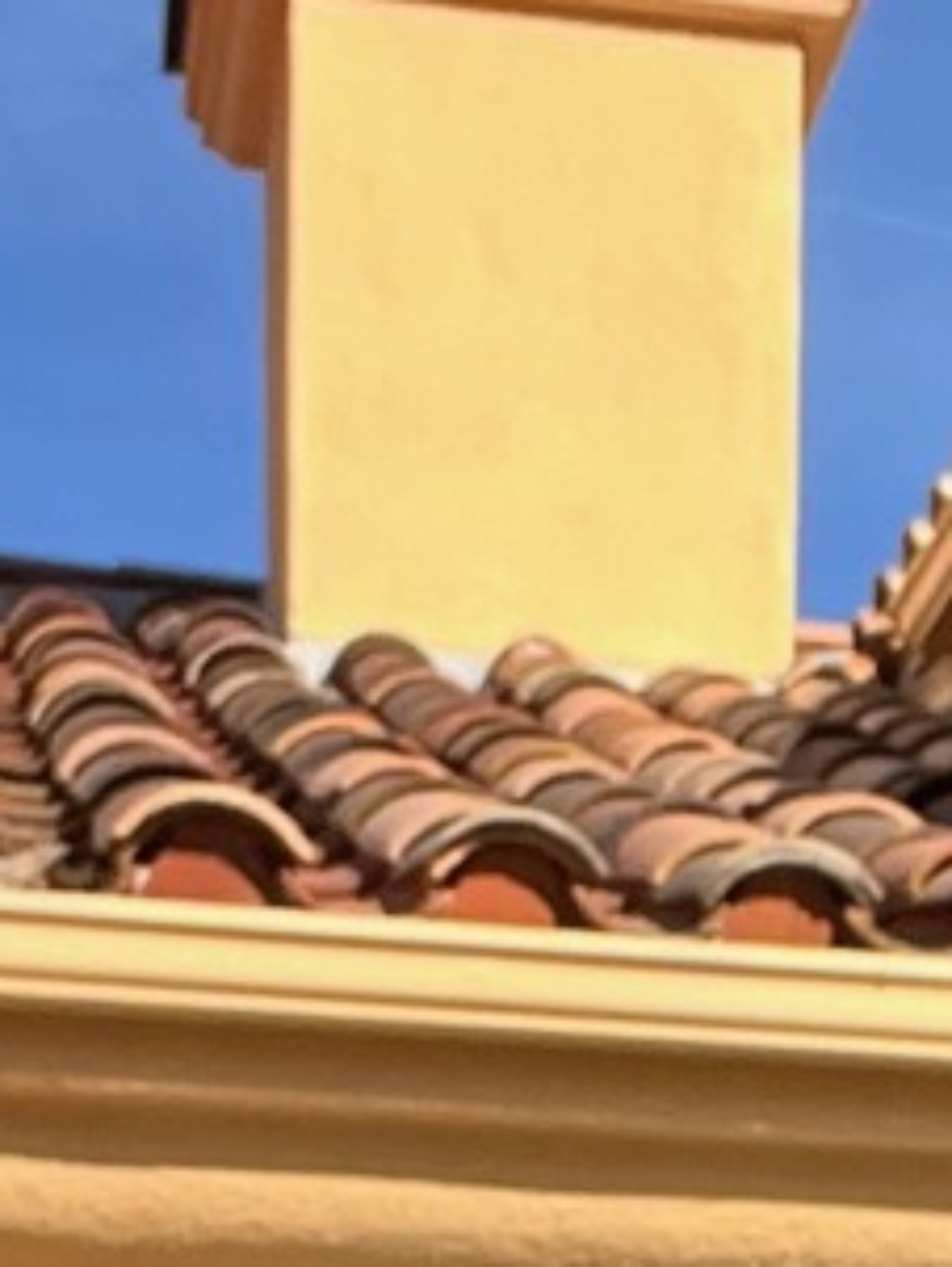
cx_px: 1298
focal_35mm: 149
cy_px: 2156
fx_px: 5456
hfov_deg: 9.8
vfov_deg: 12.3
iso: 32
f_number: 2.2
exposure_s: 1/931
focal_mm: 2.71
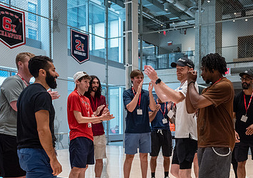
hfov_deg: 43.9
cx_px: 212
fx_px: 293
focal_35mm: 41
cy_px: 129
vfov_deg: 33.2
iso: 5000
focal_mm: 24
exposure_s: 1/400
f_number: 4
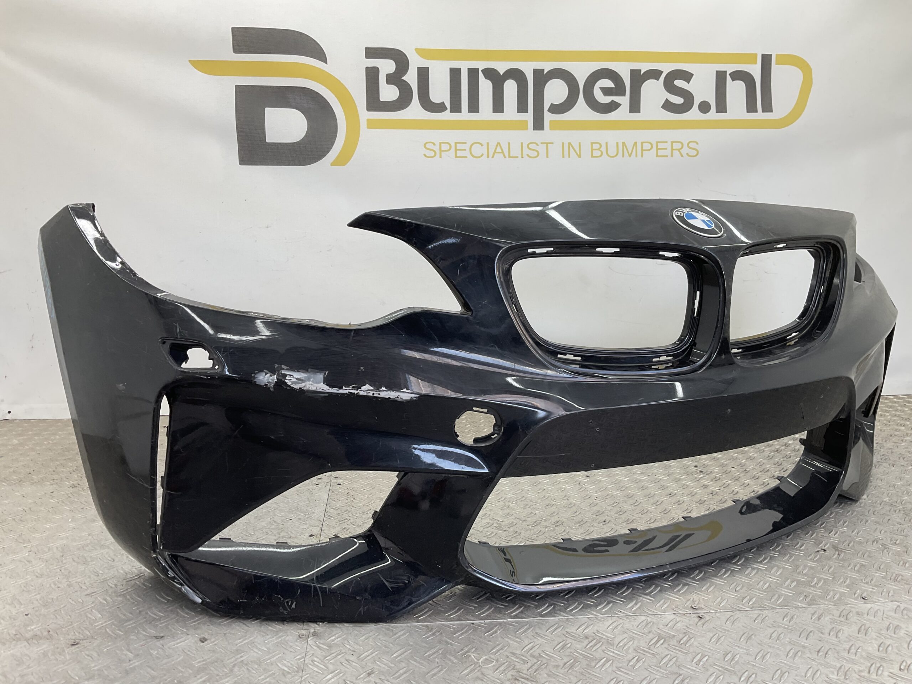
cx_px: 456
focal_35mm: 29
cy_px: 342
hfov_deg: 61.7
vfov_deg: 48.2
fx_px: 764
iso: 16
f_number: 1.8
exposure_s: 1/100
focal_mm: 3
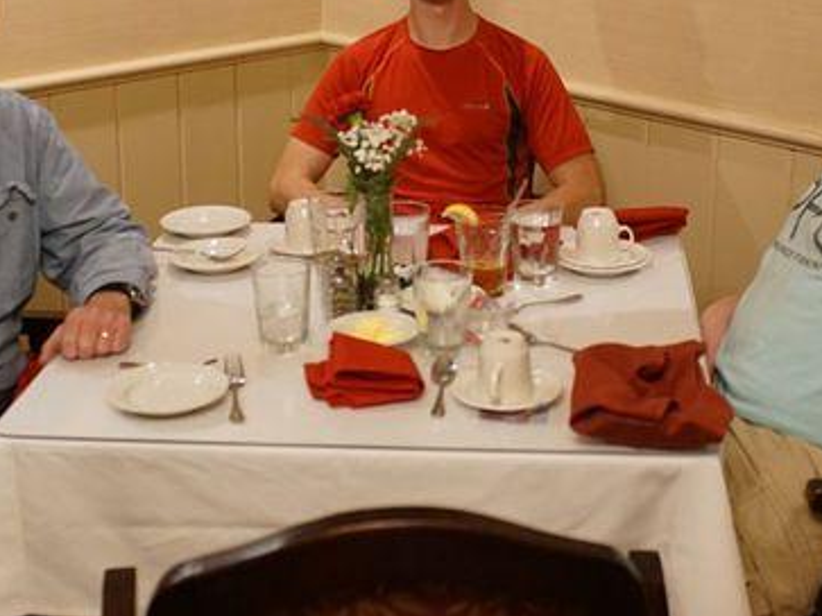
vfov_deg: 23.8
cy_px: 157
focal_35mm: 61
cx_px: 446
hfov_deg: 31.7
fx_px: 1448
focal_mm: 24
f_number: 2.8
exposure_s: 1/60
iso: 2500
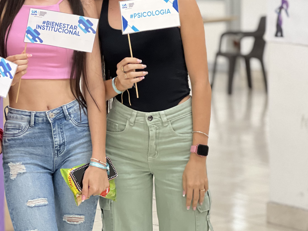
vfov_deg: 10.5
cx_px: 69
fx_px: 1254
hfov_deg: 13.9
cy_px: 57
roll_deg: +0.9
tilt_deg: -4.7
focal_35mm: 141
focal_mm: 9
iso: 400
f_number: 2.8
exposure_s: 1/30
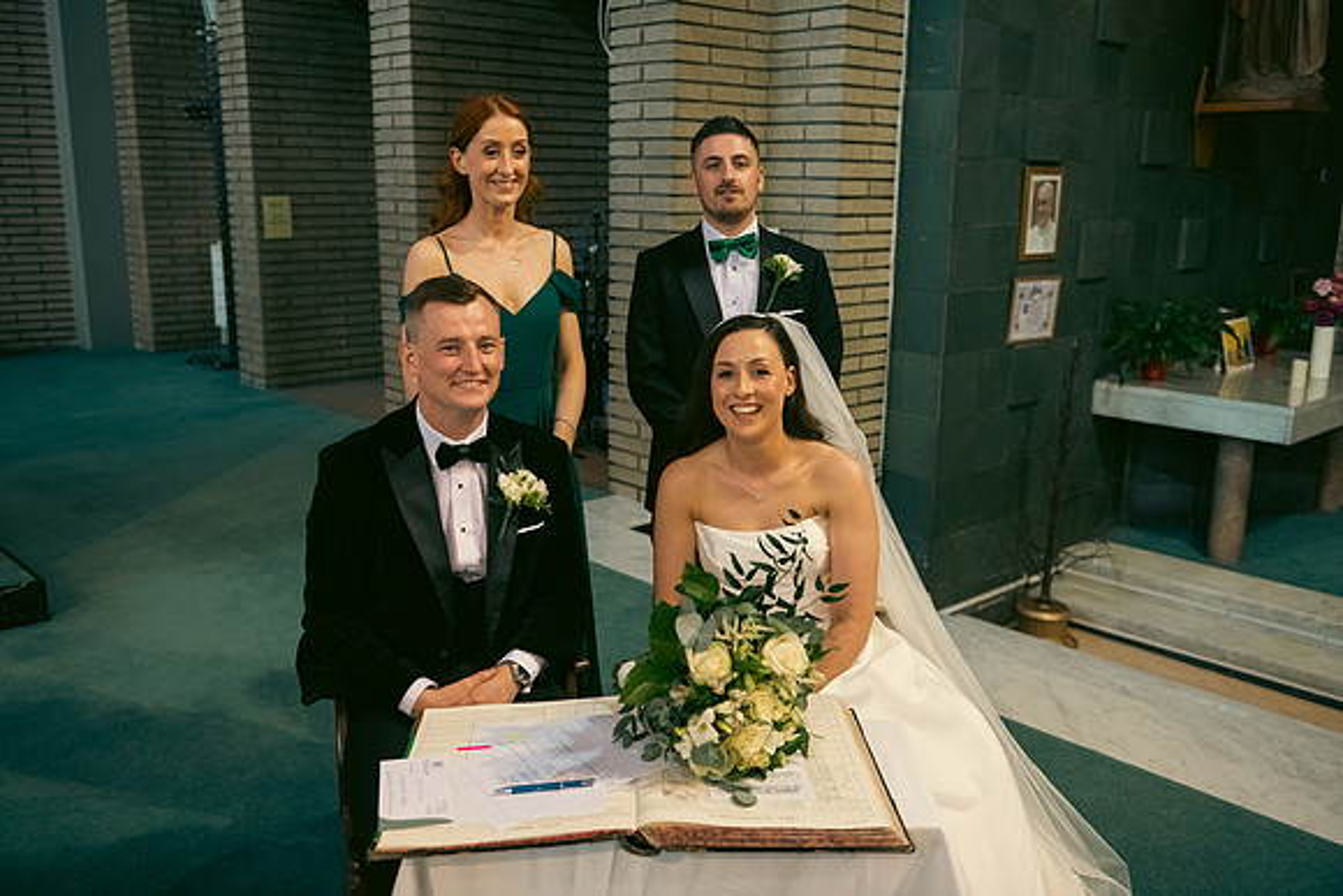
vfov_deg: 41.1
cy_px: 448
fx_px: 1194
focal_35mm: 32
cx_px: 672
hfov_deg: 58.7
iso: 1000
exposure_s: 1/160
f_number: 3.5
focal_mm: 32
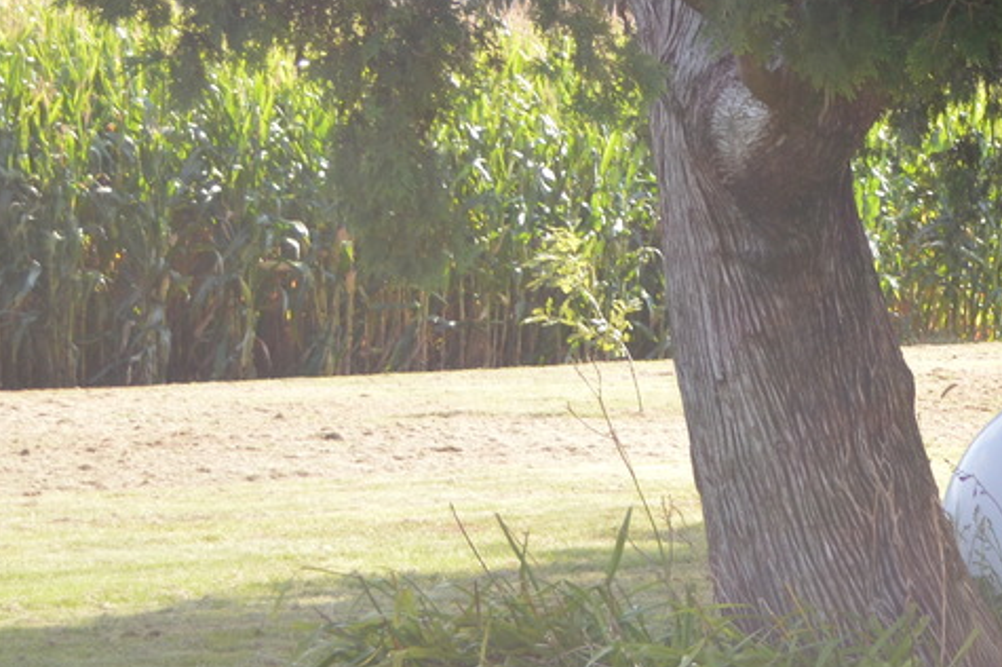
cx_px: 1234
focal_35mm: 149
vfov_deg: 9.2
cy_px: 283
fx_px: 4136
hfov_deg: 13.4
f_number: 4.5
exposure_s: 1/125
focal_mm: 29
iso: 100
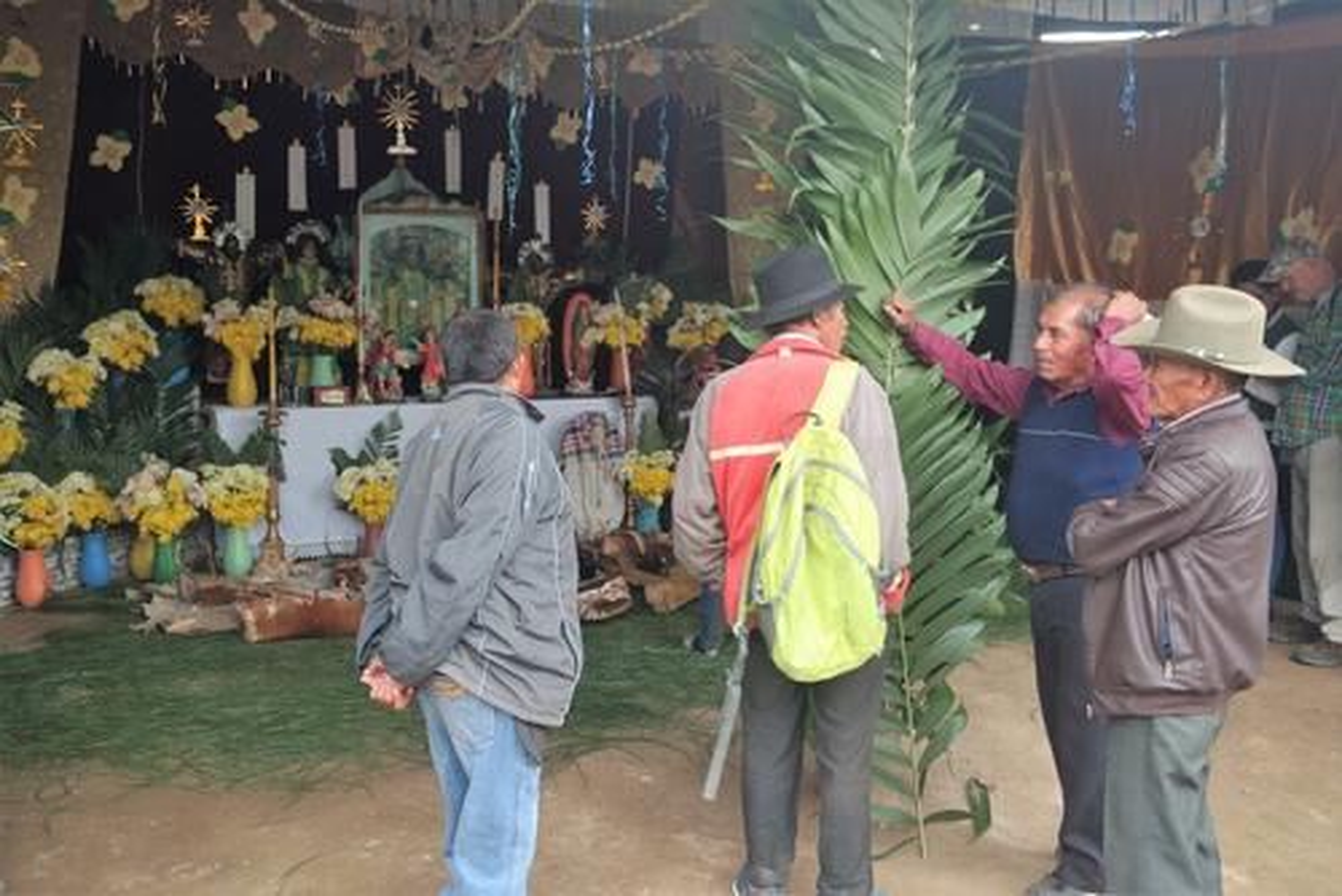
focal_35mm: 30
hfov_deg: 61.9
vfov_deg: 43.7
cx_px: 671
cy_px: 448
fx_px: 1119
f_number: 3.5
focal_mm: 20
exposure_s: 1/80
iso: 100
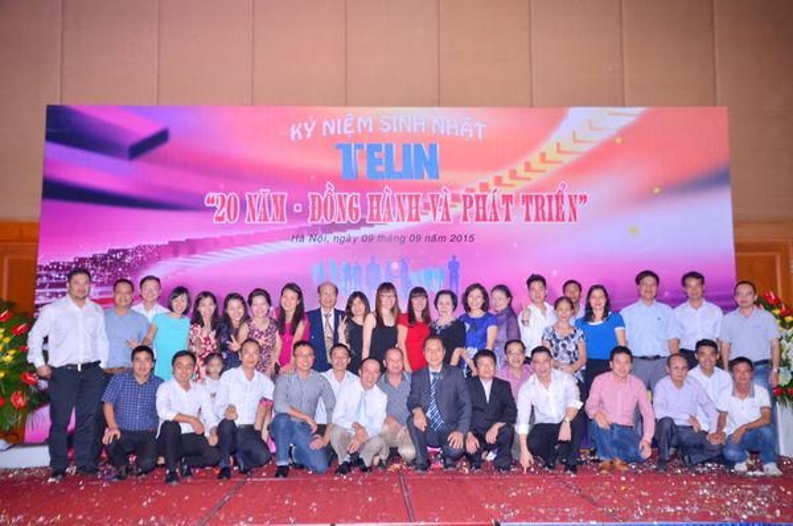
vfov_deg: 35.4
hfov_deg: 51.4
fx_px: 825
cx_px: 396
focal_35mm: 38
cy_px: 263
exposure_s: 1/125
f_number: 6.3
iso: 320
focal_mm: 25
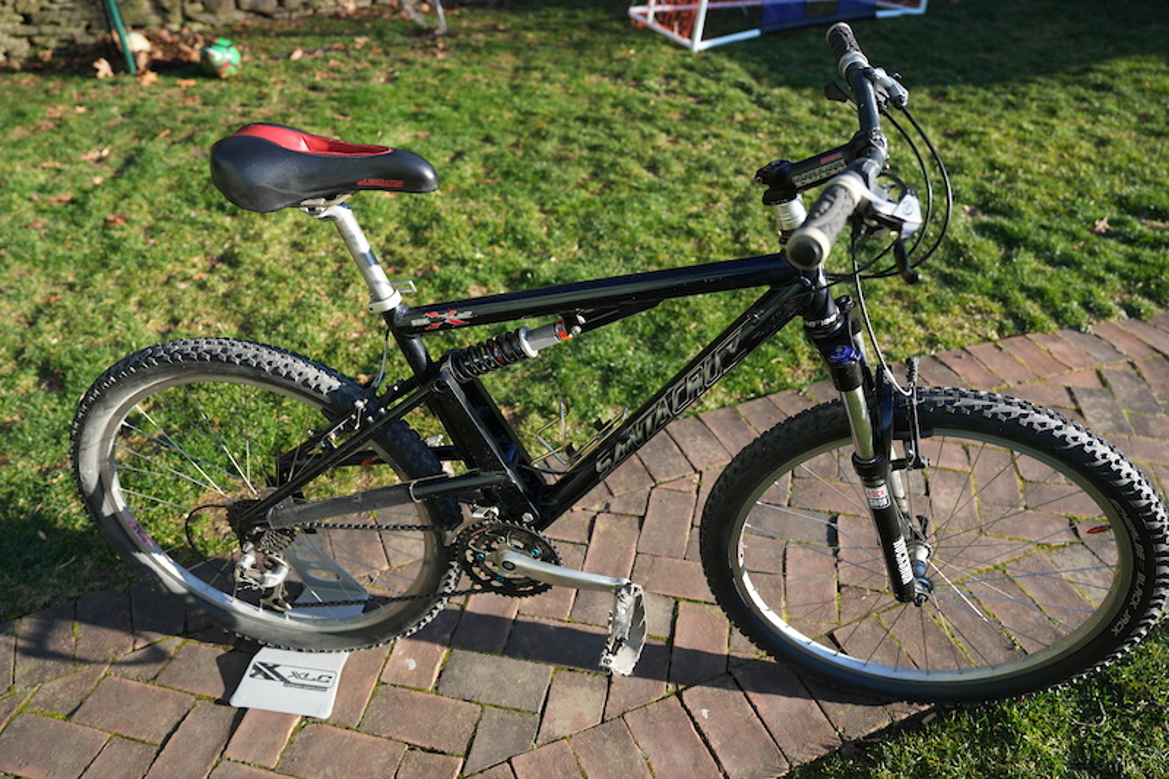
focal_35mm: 25
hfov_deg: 71.5
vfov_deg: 51.3
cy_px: 390
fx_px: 812
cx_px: 584
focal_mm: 25
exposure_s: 1/1250
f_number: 3.2
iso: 400
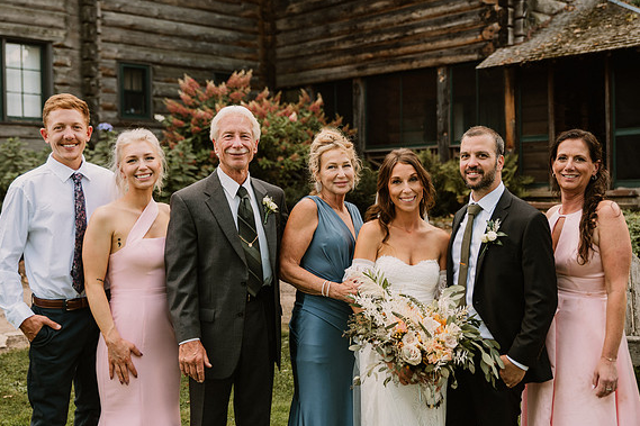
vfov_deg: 27.0
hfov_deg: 39.6
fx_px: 889
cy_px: 203
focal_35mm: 50
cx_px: 313
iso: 250
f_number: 2.8
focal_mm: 45
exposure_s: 1/320
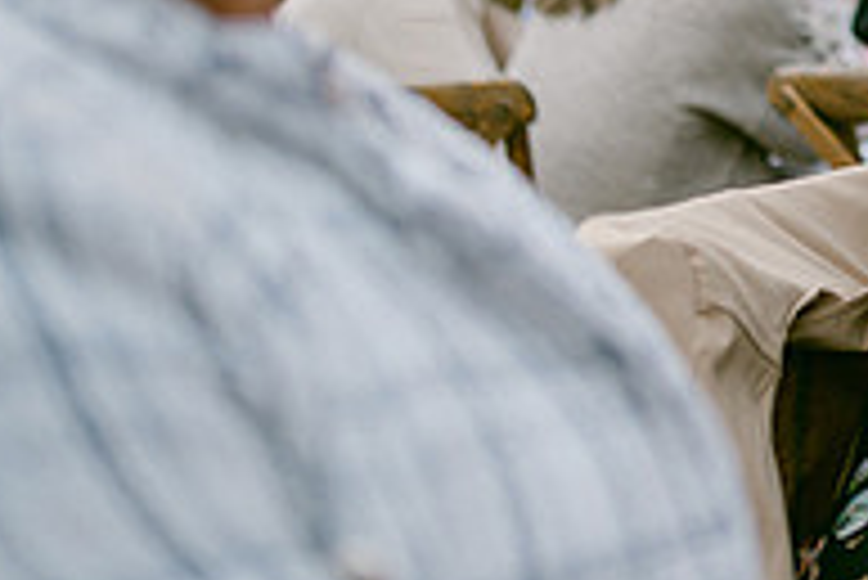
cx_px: 1165
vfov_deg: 12.6
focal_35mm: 105
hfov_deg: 18.0
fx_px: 2533
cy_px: -216
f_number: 1.8
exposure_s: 1/125
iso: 200
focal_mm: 35
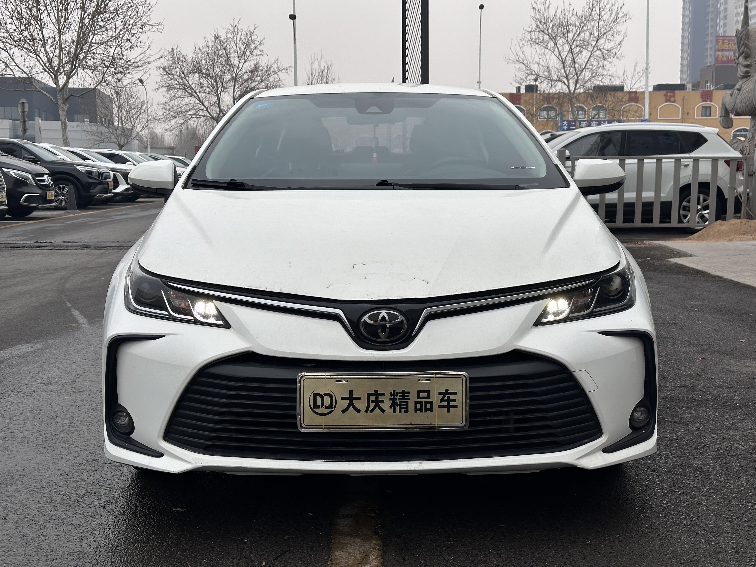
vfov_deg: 30.3
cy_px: 284
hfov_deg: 39.7
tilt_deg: -6.2
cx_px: 378
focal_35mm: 48
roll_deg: +0.1
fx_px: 1048
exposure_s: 1/830
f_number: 1.78
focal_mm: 6.86
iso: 64
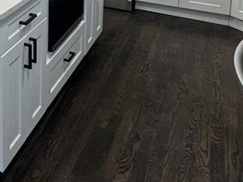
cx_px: -75
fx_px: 330
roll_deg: +2.4
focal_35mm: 47
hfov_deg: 31.1
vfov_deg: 25.7
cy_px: -64
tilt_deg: -8.1
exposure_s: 1/120
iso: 125
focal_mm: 2.22
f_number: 2.2
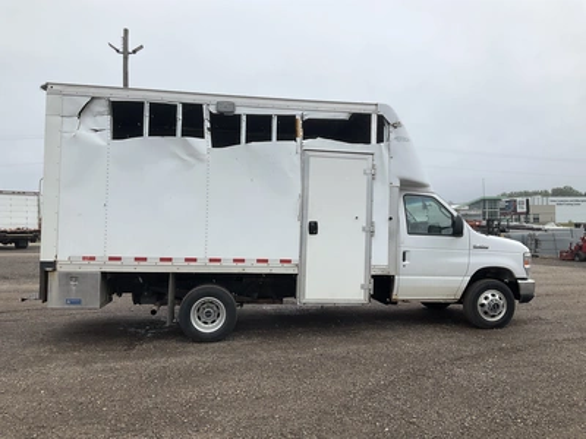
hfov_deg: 61.7
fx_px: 491
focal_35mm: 29
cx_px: 293
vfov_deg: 48.2
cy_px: 220
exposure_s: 1/1577
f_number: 1.8
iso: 25
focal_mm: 3
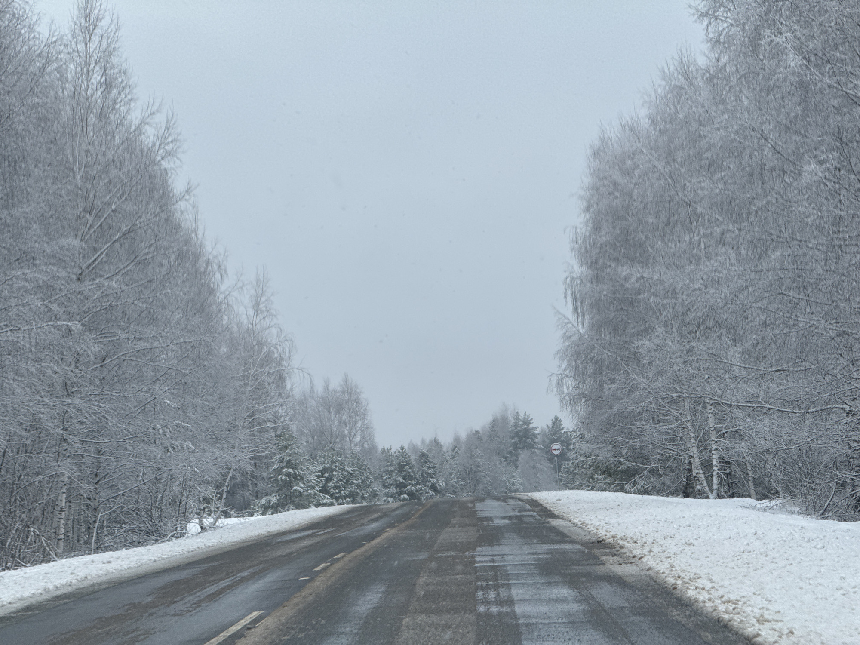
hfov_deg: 16.4
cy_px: 322
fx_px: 2981
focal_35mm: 120
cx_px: 430
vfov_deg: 12.3
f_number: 2.8
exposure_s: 1/272
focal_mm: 15.66
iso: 50
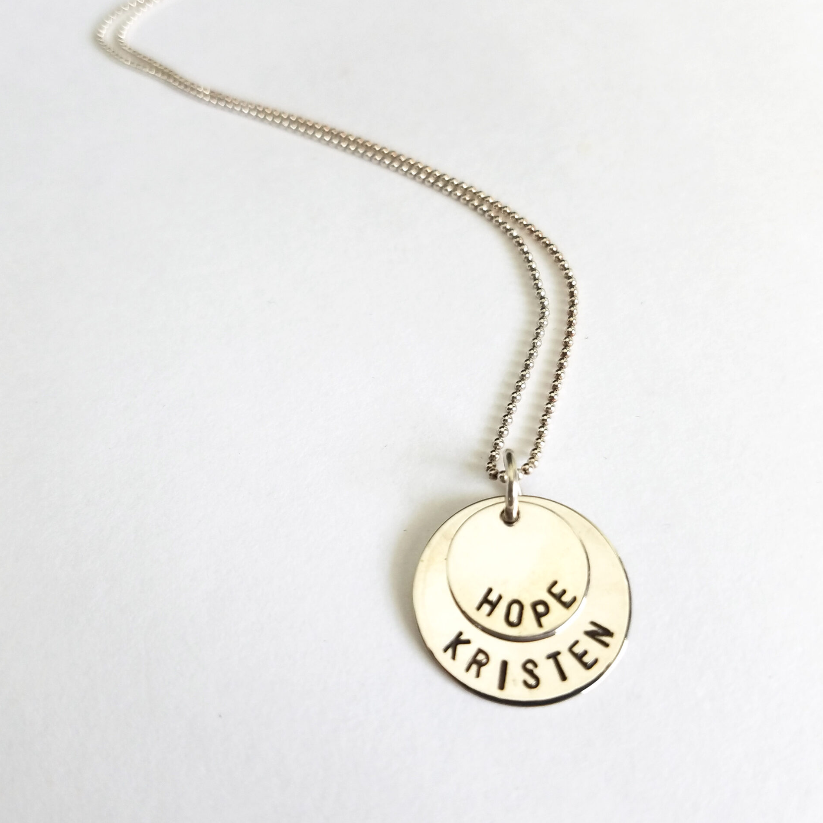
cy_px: 446
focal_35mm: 31
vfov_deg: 52.5
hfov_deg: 52.5
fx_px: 834
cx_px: 408
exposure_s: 1/112
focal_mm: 4.2
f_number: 1.7
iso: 50
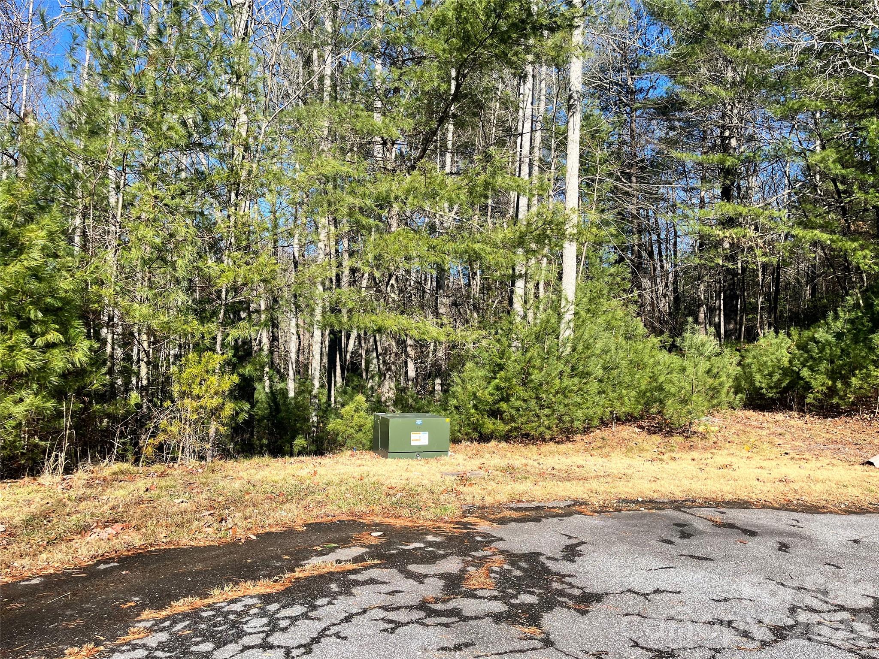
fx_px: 660
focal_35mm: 26
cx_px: 440
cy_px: 330
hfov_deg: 67.3
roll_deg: -1.4
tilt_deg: +1.6
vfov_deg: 53.1
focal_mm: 5.1
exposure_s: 1/1600
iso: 50
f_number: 1.6
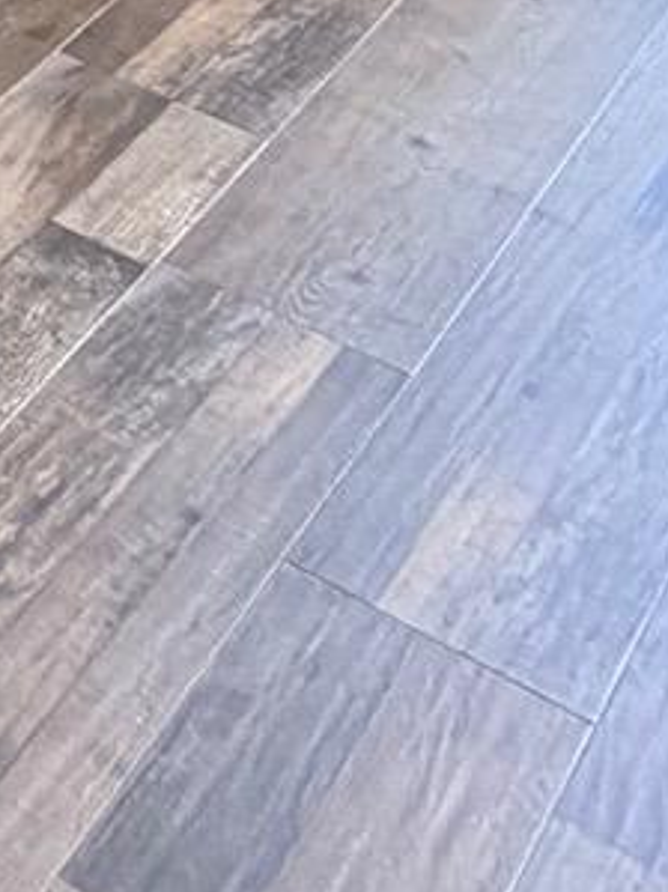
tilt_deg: -9.3
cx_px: -1366
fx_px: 2472
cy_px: -958
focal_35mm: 96
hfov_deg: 10.5
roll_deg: -1.7
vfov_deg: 15.6
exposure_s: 1/60
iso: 200
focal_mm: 2.22
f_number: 2.2
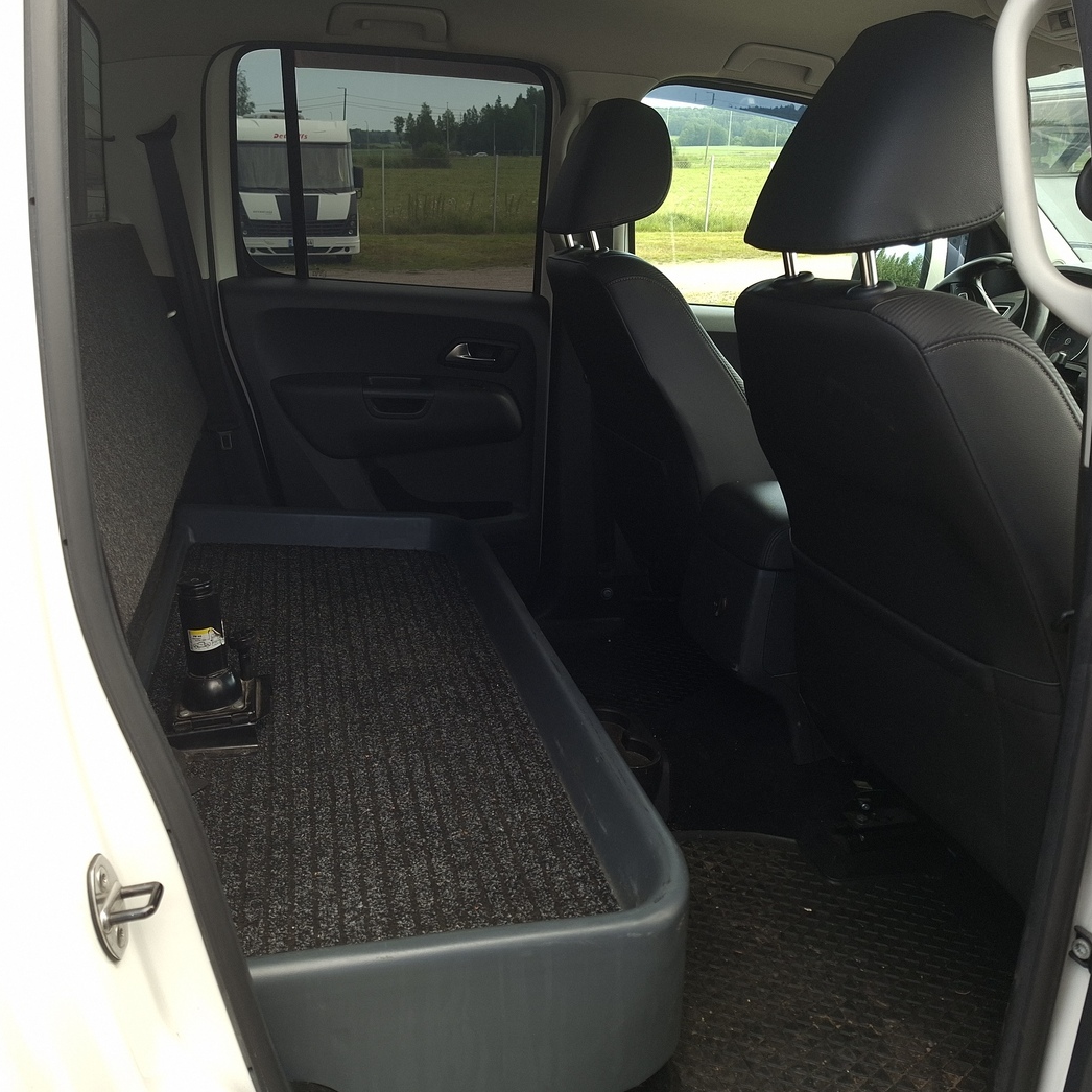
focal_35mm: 28
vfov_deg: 57.3
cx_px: 445
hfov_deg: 56.9
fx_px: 999
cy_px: 545
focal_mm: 5.54
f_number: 1.8
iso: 50
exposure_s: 1/156
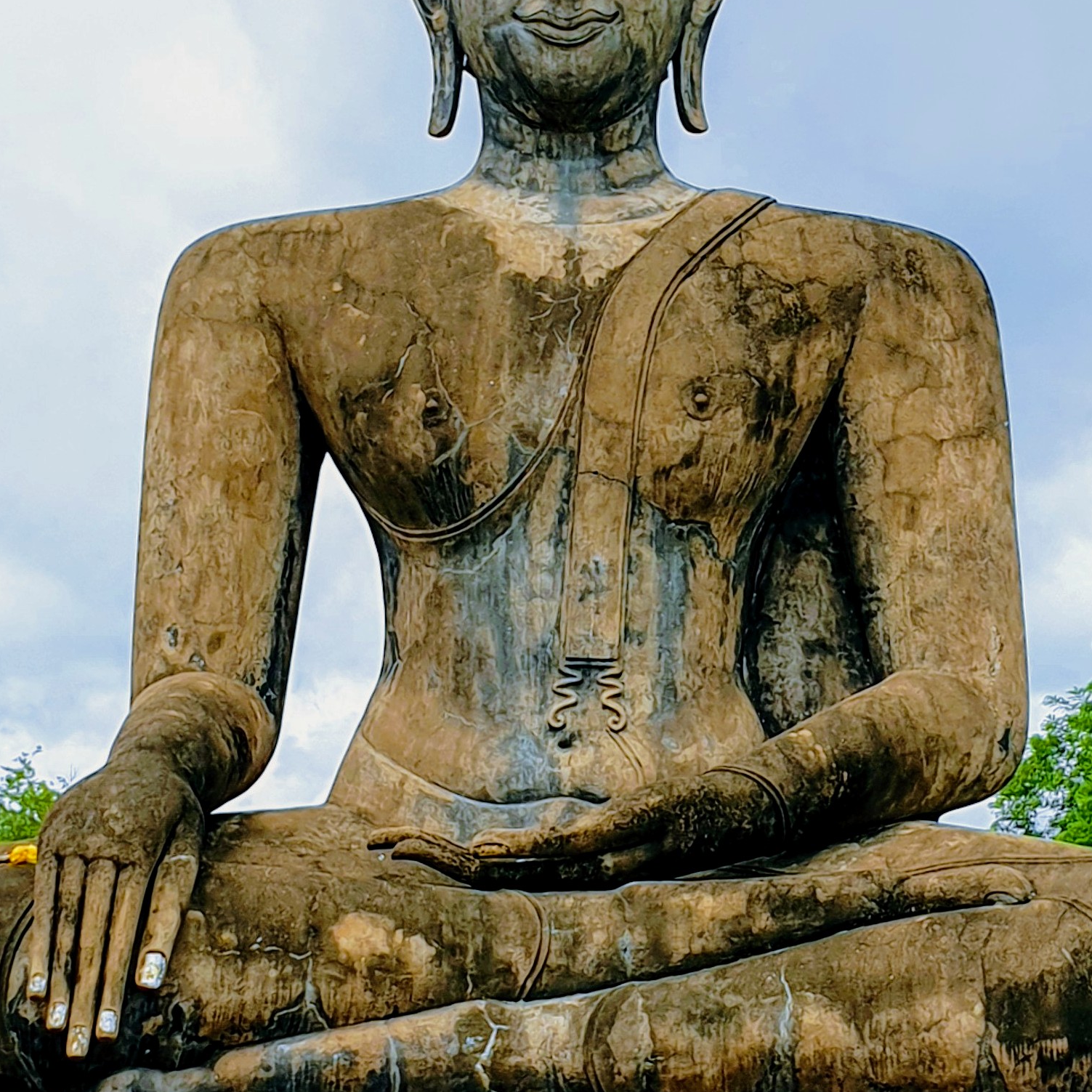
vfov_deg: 30.6
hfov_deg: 30.5
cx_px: 588
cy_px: 559
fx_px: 1999
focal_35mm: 56
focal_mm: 4.3
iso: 50
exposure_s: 1/1623
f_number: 2.4
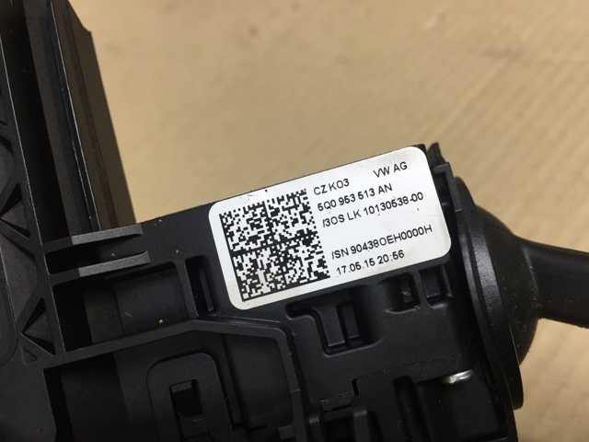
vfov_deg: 48.2
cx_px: 294
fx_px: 493
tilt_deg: -48.7
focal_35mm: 29
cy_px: 221
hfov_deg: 61.7
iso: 50
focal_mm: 4.15
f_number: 2.2
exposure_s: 1/33
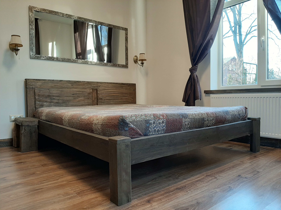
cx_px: 140
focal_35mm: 26
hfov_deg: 67.3
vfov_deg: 53.1
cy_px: 105
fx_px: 211
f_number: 1.7
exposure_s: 1/50
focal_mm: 3.93
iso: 64
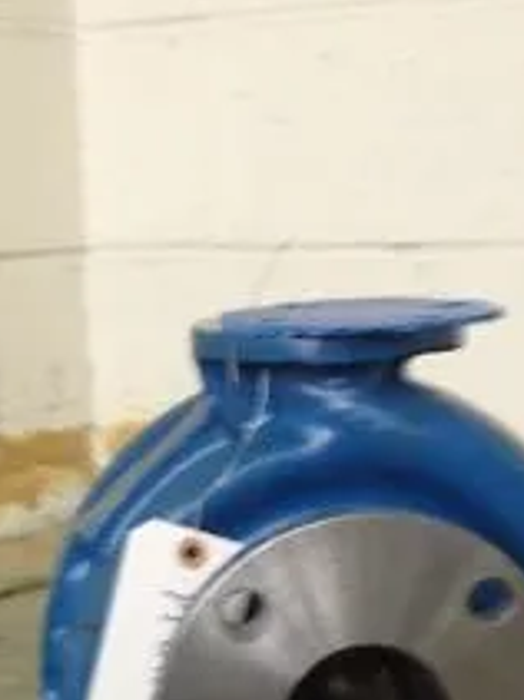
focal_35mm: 106
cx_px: 196
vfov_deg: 17.7
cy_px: 846
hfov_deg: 13.9
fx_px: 2142
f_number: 2.4
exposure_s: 1/20
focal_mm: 4.28
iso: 125
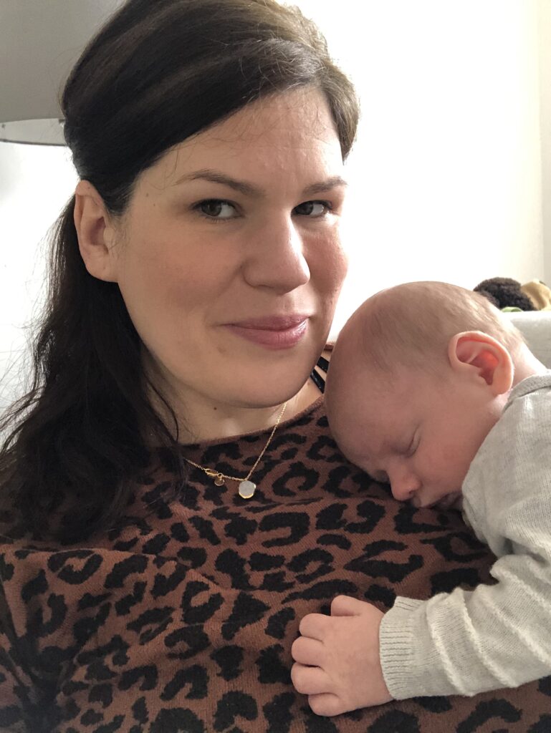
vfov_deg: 56.8
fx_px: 679
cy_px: 366
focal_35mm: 32
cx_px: 276
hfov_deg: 44.2
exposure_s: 1/40
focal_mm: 2.87
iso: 320
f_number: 2.2
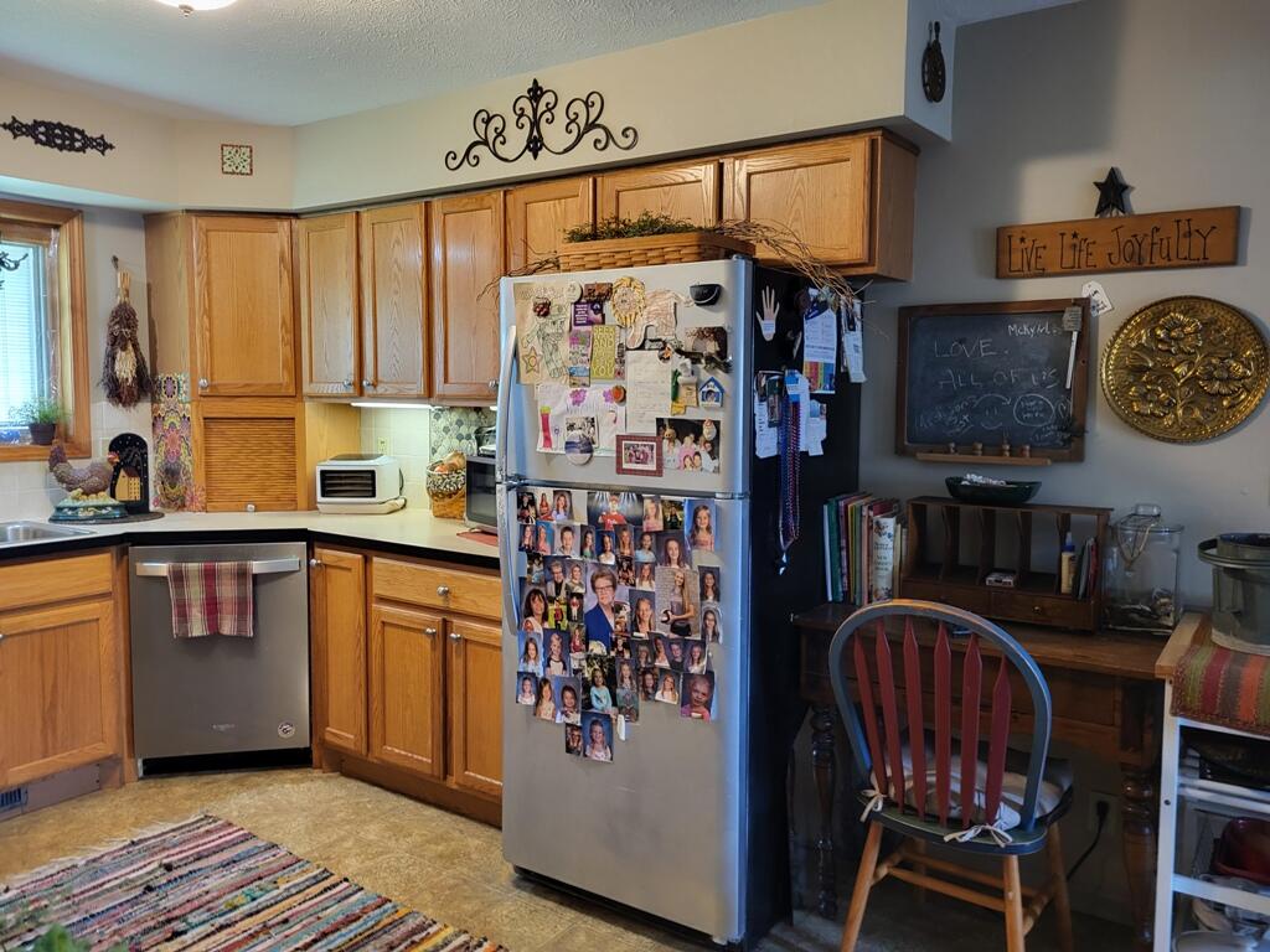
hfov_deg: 67.3
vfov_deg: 53.1
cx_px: 635
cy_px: 476
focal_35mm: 26
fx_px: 954
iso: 250
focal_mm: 5.4
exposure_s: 1/40
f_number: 1.8
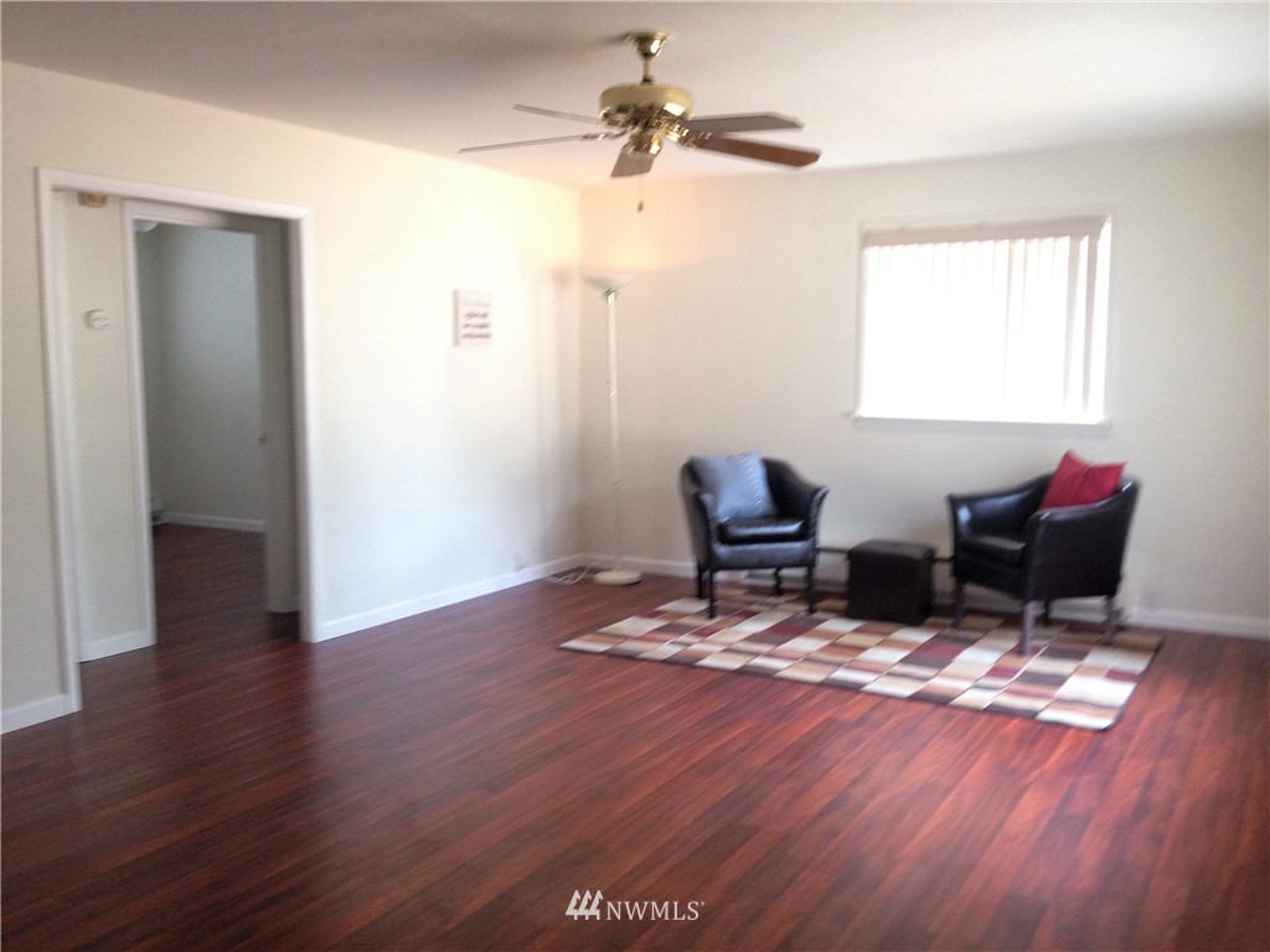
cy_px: 476
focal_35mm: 33
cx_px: 635
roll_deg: -1.3
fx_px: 1211
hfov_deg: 55.4
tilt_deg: -7.2
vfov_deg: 42.9
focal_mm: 4.12
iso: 125
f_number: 2.4
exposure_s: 1/20
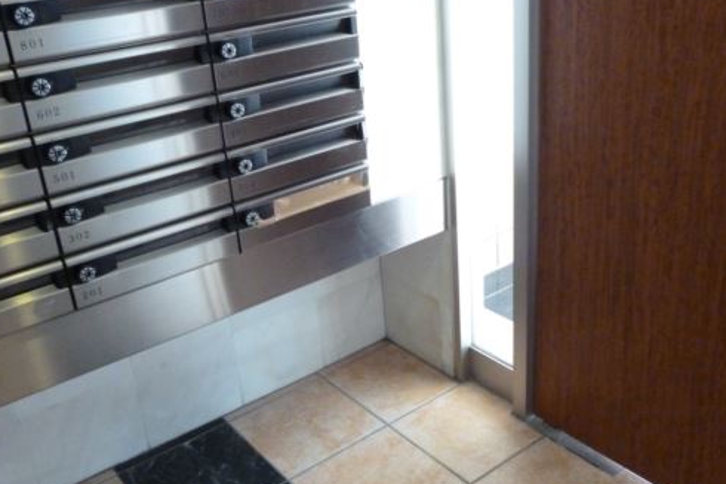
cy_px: 244
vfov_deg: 35.1
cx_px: 388
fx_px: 767
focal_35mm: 38
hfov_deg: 50.6
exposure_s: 1/60
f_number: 3.1
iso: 800
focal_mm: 5
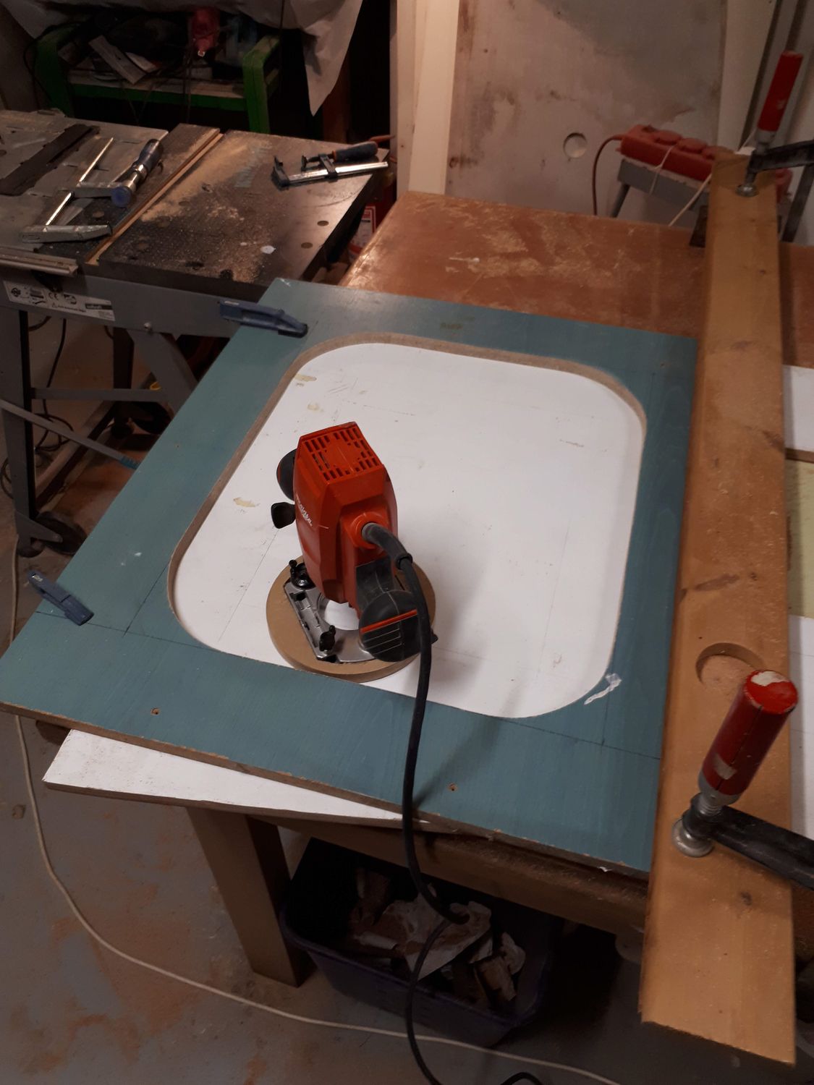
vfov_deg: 65.3
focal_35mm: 27
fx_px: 847
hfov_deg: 51.4
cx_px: 407
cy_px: 542
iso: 100
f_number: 1.9
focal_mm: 3.6
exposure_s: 1/33
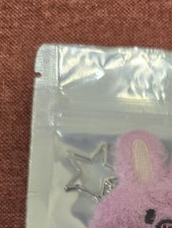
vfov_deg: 32.5
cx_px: 171
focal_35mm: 53
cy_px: 240
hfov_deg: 26.2
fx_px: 350
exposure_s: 1/74.1
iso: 250
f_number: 1.7
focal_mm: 6.3
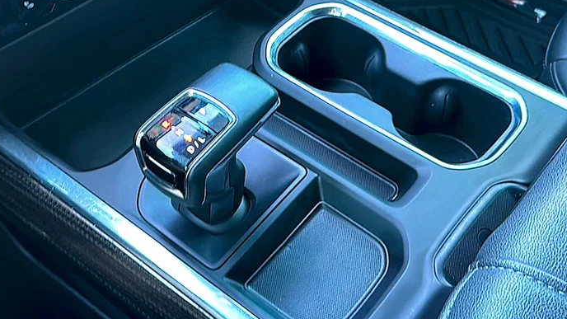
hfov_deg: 49.4
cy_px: 141
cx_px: 282
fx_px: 616
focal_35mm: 41
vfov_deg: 29.0
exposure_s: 1/40
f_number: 1.78
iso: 250
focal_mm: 6.86
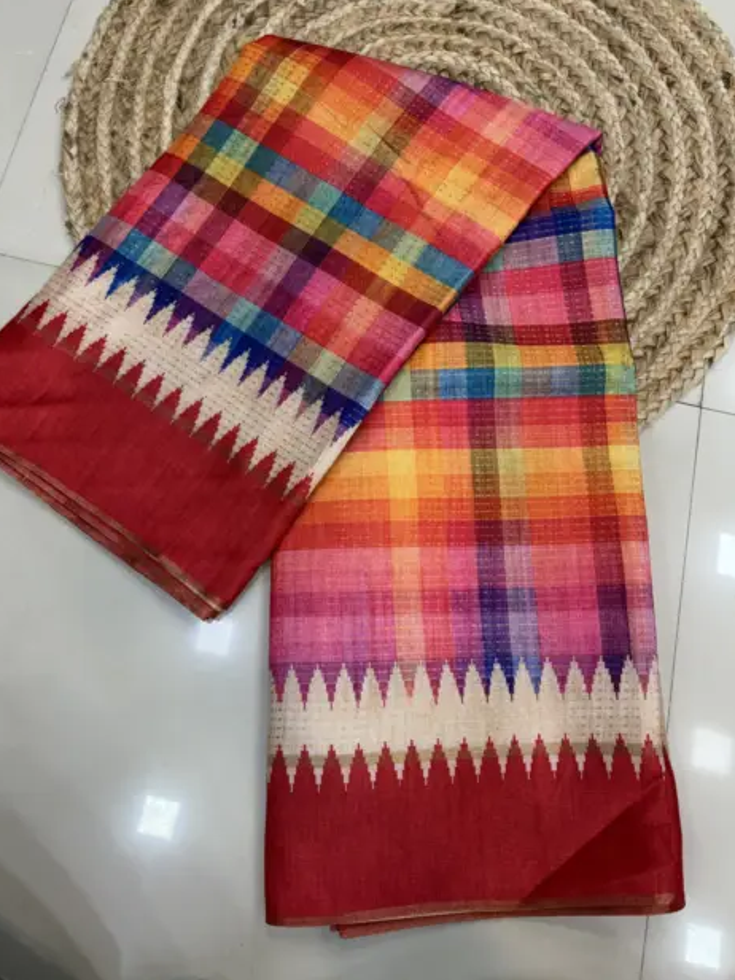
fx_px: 764
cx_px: 360
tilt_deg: -75.0
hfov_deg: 51.4
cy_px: 477
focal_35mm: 27
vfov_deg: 65.3
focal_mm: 5.96
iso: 125
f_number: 1.6
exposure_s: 1/100
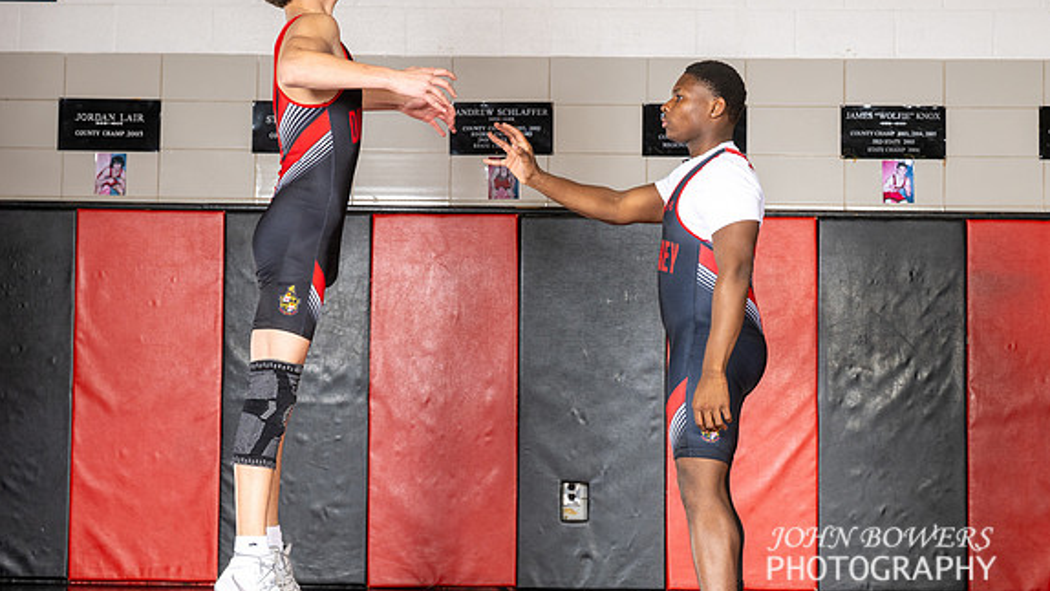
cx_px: 464
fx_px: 2395
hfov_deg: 24.7
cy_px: 253
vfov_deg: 14.1
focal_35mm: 86
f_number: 4.5
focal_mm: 70
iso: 200
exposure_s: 1/100
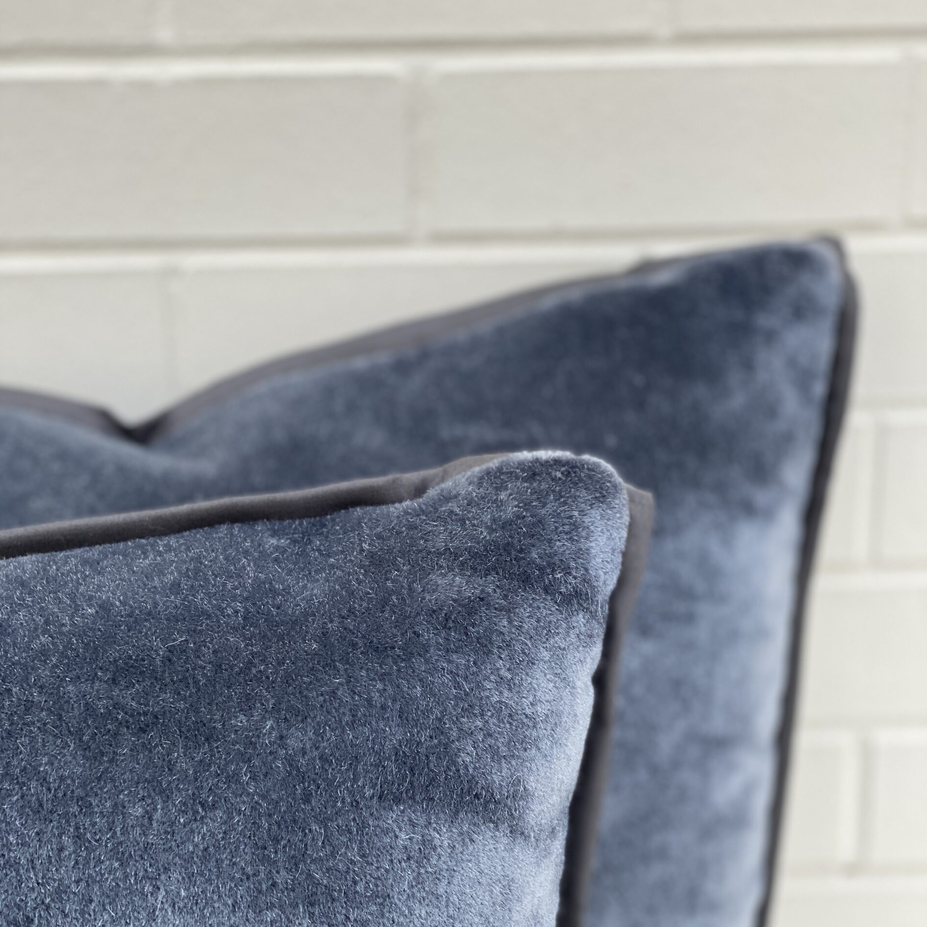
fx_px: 1878
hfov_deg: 27.7
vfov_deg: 27.5
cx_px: 462
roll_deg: +0.6
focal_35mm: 62
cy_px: 620
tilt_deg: -20.6
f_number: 2
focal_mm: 6
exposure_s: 1/516
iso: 20
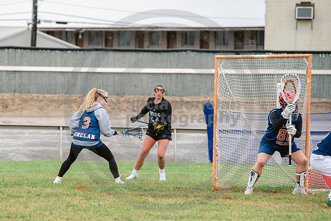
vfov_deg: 4.9
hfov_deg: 7.3
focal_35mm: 282
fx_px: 2594
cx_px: 92
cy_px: 160
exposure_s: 1/1250
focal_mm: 195
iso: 400
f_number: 4.5
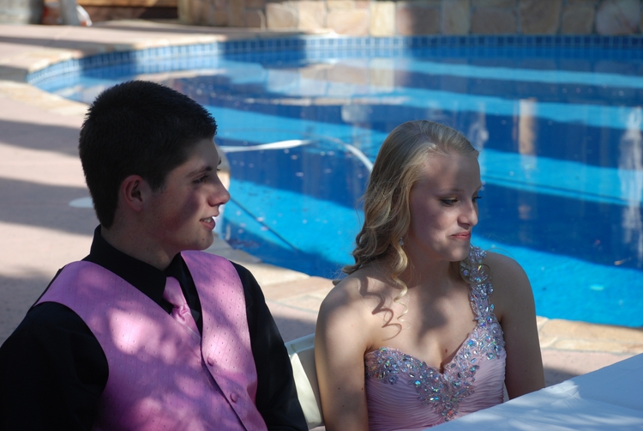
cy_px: 216
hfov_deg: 18.2
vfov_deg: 12.2
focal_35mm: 112
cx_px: 322
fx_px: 2012
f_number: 5.6
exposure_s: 1/250
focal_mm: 75
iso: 200
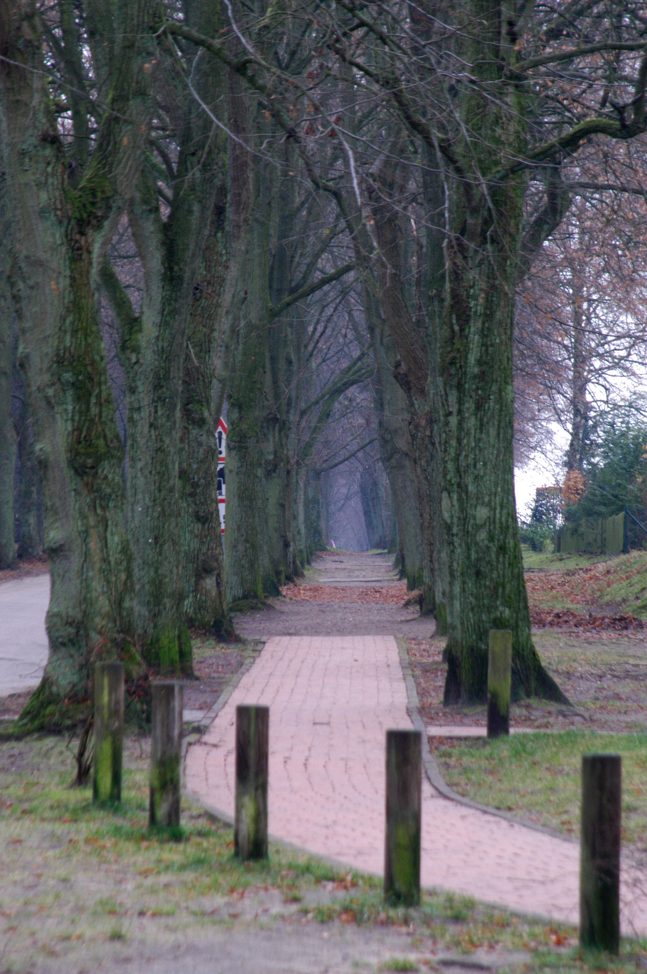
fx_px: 4861
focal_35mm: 180
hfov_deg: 7.6
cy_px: 487
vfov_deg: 11.4
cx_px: 324
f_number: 5.6
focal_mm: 120
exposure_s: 1/160
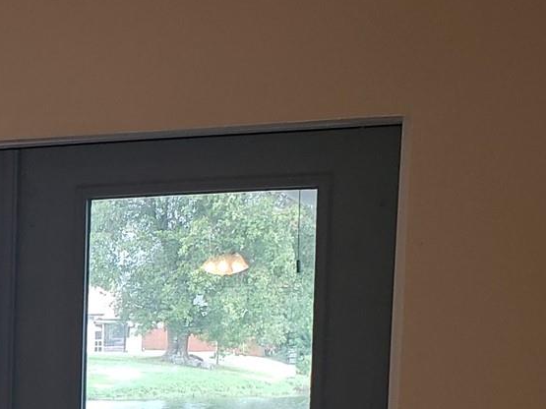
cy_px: 513
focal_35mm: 96
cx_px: -311
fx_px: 1514
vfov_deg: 14.8
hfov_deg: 17.9
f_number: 2.4
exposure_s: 1/60
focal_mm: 4.3
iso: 125
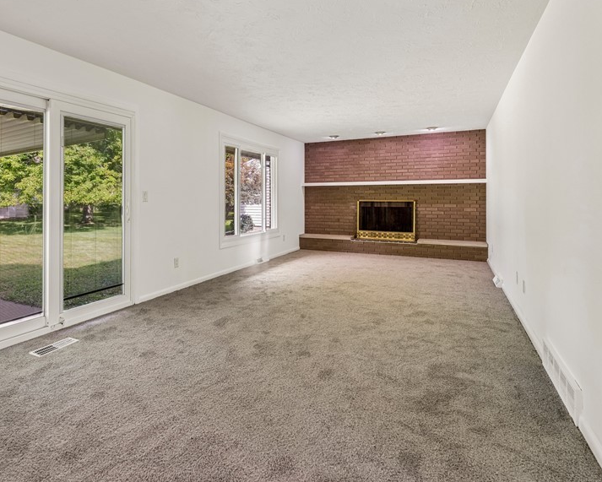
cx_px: 241
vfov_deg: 67.4
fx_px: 356
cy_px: 192
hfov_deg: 79.4
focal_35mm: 20
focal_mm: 14
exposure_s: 1/15
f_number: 5.6
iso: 200
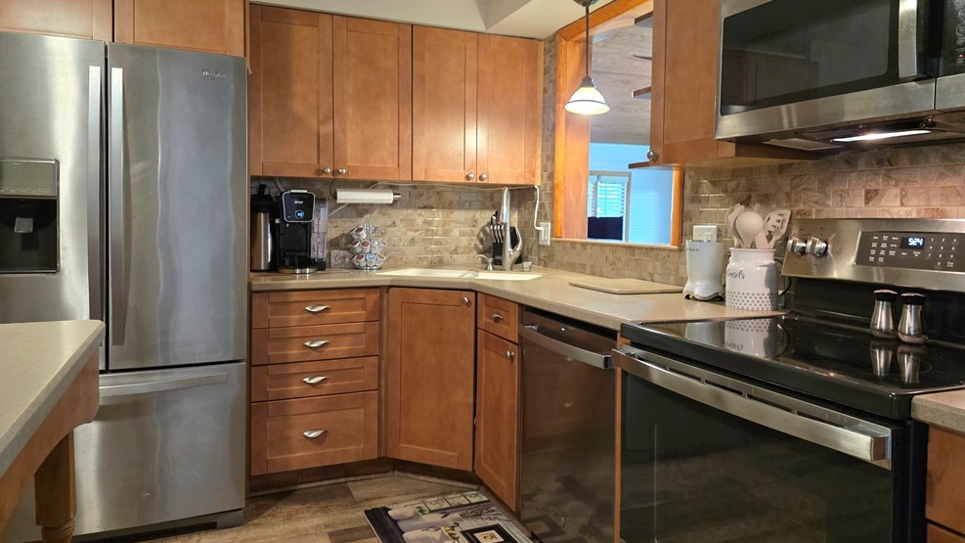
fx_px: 665
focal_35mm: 26
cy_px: 238
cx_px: 476
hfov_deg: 71.9
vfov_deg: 44.3
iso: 800
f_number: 1.7
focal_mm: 6.25
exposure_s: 1/120
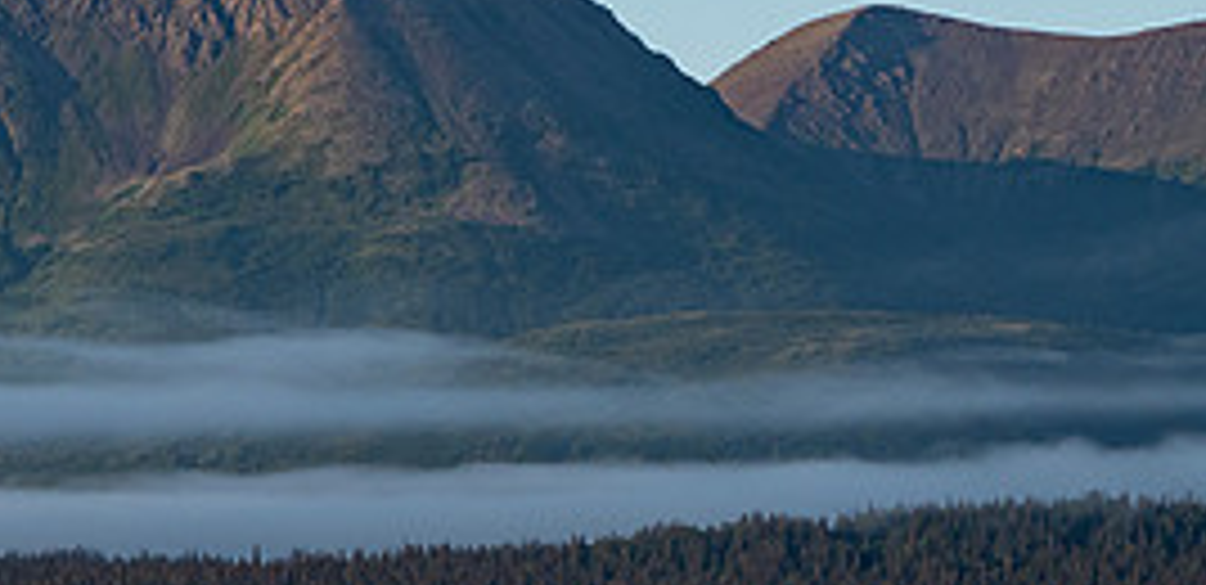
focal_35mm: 311
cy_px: 412
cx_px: 244
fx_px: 9634
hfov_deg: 7.2
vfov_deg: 3.5
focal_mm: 62
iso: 200
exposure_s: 1/640
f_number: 5.6
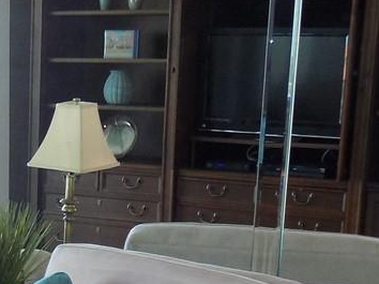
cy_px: 424
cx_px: -122
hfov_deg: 17.6
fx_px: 1138
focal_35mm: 104
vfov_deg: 13.4
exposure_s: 1/30
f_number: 3.1
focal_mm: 4
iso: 100
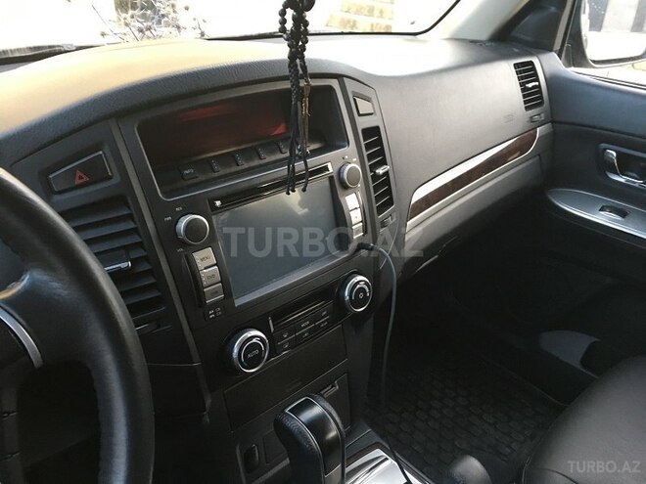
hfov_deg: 61.7
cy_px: 242
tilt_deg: -27.3
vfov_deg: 48.2
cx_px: 323
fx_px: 541
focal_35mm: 29
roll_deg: -4.5
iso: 125
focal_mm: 4.15
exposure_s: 1/33
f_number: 2.2
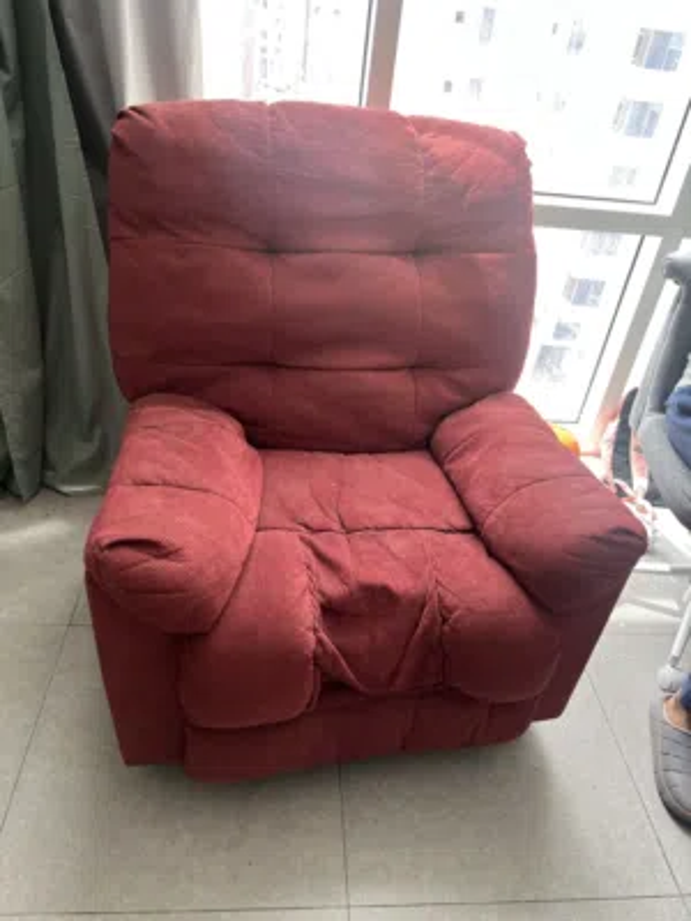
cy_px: 460
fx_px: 692
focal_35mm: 26
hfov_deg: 53.1
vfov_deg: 67.3
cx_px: 346
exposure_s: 1/106
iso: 125
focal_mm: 5.7
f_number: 1.5
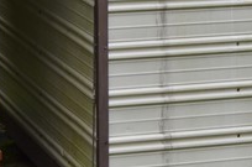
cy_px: -110
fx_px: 1676
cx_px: 521
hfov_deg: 8.2
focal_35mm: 240
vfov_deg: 5.6
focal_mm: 30
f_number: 7.1
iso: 100
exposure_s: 1/200
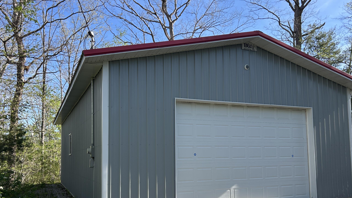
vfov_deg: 35.3
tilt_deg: +5.1
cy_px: 129
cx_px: 186
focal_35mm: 33
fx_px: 308
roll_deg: +0.7
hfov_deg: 59.5
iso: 50
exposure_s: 1/1209
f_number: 1.5
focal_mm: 5.7
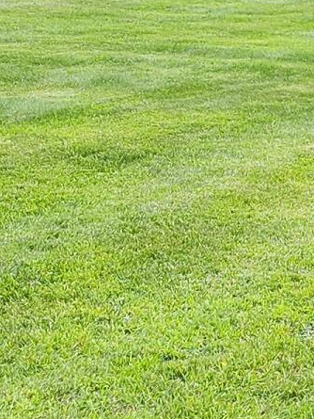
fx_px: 1874
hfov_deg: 9.1
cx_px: 611
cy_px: -82
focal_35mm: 155
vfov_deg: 12.4
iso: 20
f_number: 1.8
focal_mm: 6.4
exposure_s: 1/180
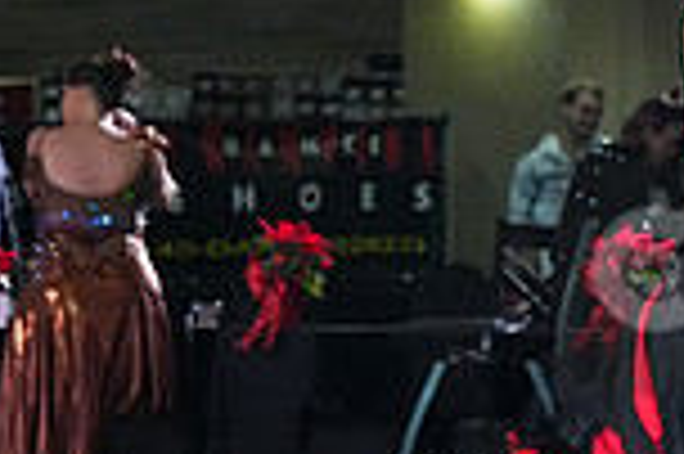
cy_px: 276
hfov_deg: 5.9
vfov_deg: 4.0
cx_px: 1044
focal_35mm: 347
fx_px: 6586
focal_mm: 91
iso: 6400
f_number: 5.6
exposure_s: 1/400
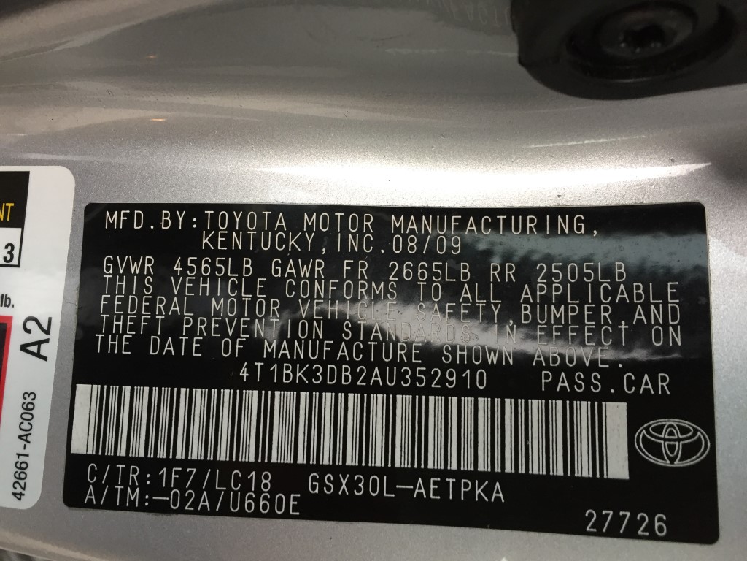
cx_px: 374
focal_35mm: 29
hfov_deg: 61.7
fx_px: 626
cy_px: 280
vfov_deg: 48.2
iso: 100
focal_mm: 4.15
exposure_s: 1/30
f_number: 2.2
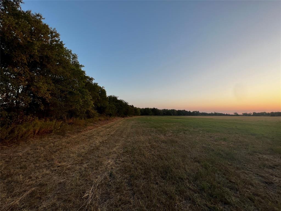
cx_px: 140
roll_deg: -0.9
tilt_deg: +3.9
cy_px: 106
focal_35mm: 13
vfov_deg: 89.9
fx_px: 106
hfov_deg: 106.2
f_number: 1.8
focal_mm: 1.57
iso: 32
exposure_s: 1/419
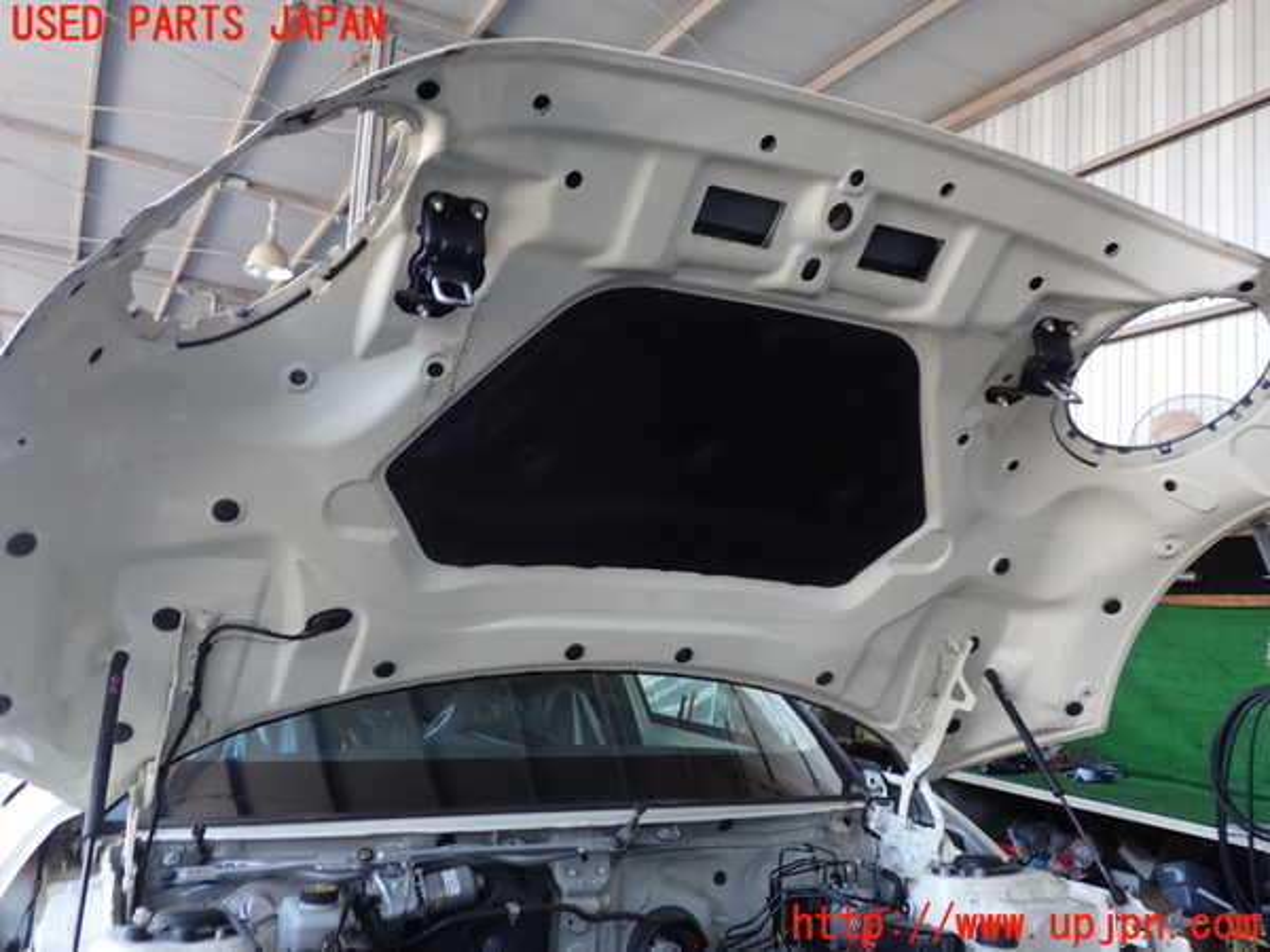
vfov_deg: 46.8
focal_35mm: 30
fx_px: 1101
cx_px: 635
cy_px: 476
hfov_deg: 60.0
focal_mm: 5.4
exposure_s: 1/80
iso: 100
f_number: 2.3
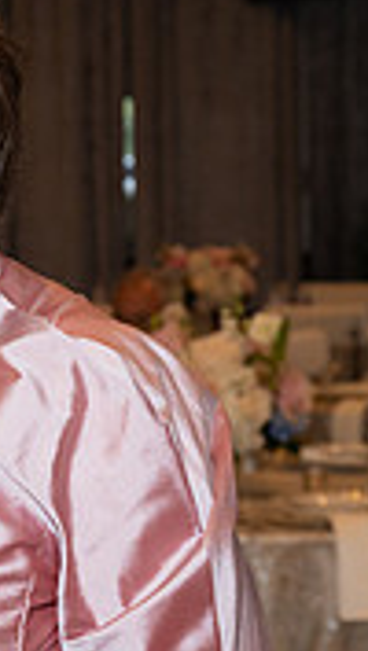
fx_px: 2784
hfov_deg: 7.3
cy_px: 366
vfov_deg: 13.3
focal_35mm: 161
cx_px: -342
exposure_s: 1/80
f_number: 5.6
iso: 1000
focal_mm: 47
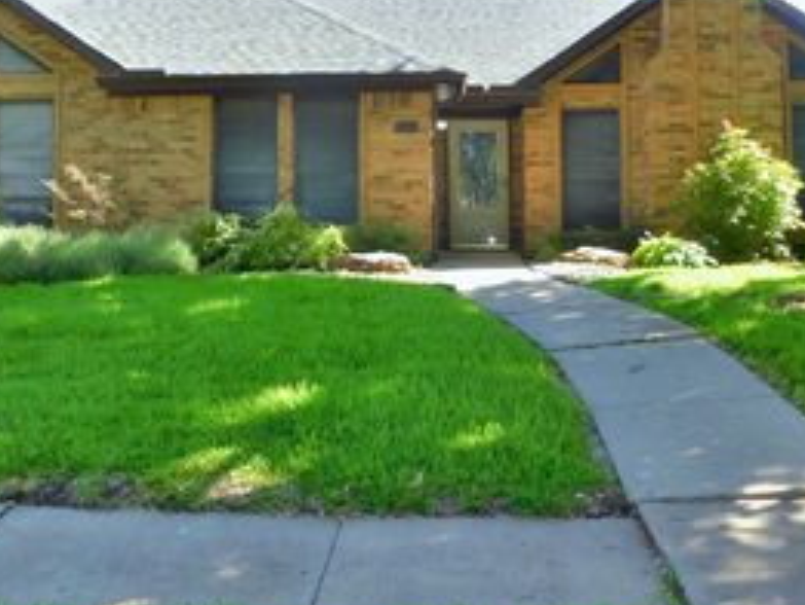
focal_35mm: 44
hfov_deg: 42.9
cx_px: 404
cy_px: 187
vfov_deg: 32.5
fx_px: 1024
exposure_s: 1/160
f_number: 3
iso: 125
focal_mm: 4
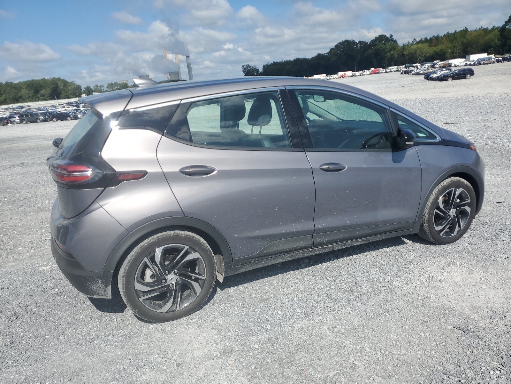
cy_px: 192
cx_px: 256
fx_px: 384
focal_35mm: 26
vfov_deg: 53.1
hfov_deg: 67.3
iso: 50
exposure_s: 1/5000
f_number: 1.5
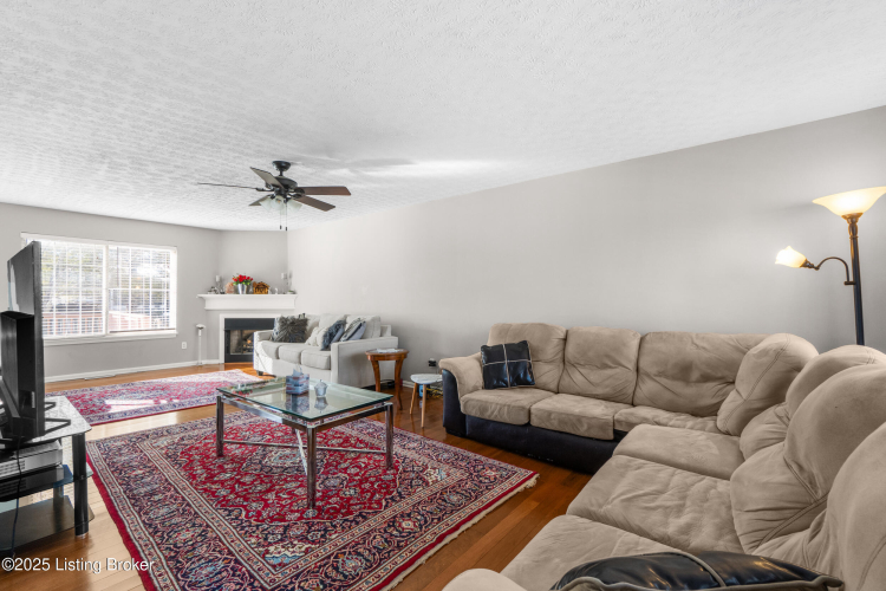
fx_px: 369
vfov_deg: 77.3
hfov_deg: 100.4
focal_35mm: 15
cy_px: 296
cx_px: 443
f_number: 8
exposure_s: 1/20
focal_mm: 10
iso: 400
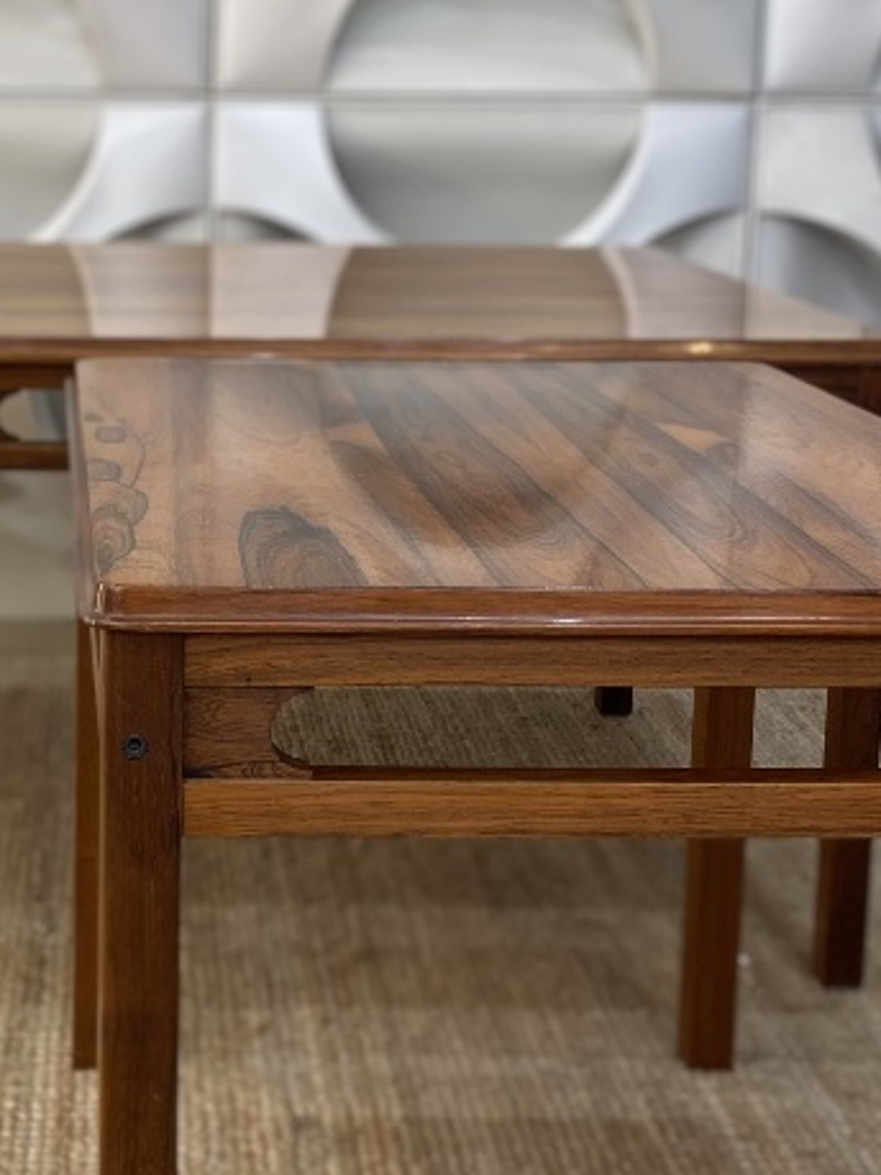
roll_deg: -1.5
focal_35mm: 68
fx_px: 2309
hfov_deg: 21.2
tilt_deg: -10.2
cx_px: 110
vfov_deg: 28.5
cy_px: 471
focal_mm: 4.25
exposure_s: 1/50
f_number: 1.8
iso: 80
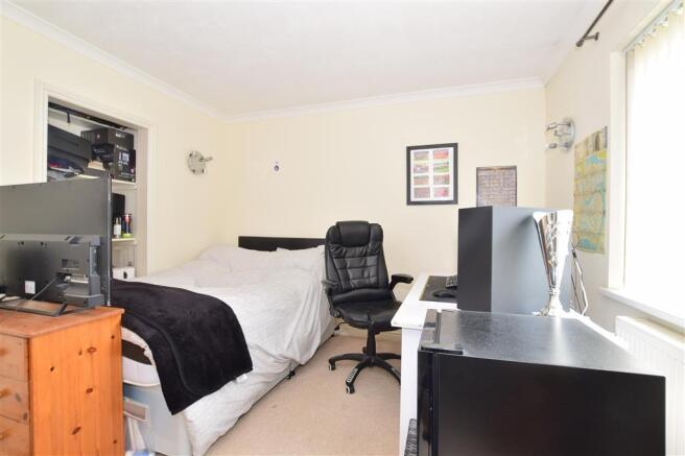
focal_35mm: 15
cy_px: 228
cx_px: 342
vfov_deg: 77.3
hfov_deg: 100.4
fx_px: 285
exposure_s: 1/1.3
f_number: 9
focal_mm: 10
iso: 200
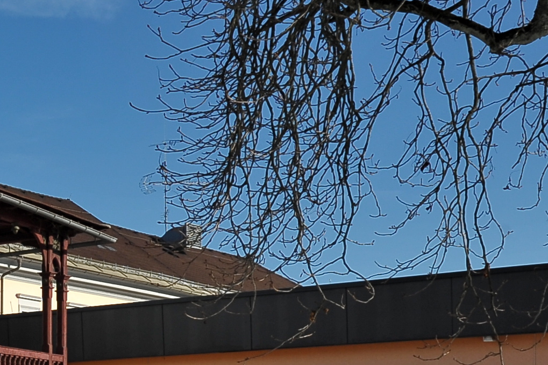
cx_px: -439
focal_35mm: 96
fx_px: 1461
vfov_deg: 13.8
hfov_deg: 17.3
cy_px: 462
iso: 200
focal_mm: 23
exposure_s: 1/400
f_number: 11
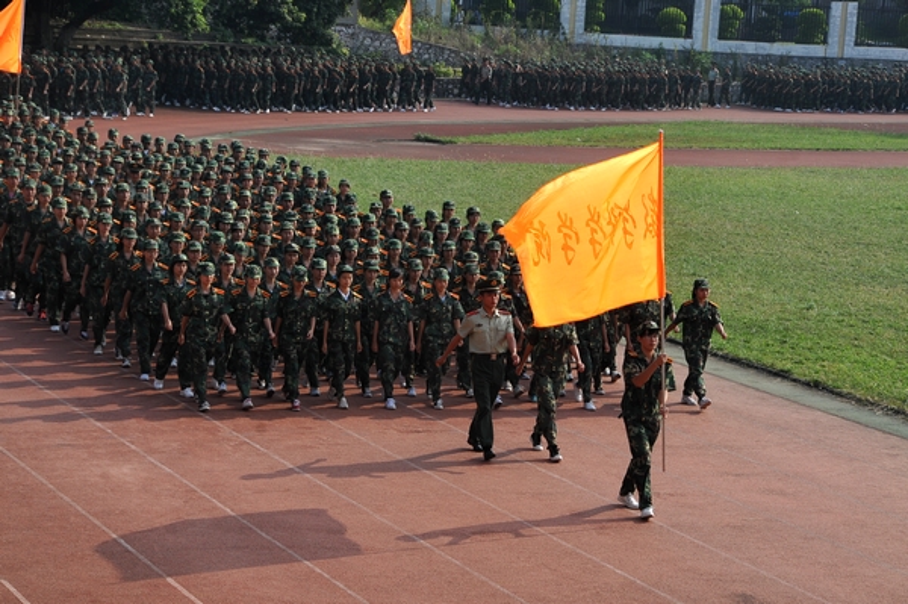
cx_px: 454
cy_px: 302
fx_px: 2646
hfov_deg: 19.5
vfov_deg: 13.0
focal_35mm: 105
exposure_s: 1/320
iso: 200
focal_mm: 70
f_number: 9
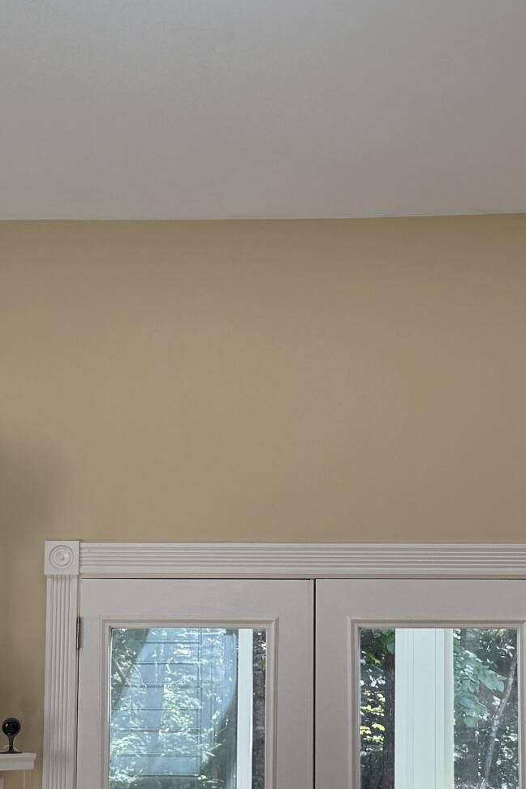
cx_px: 256
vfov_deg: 26.2
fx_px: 1689
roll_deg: -0.9
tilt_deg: +4.6
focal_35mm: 77
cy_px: 495
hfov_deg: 17.7
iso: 100
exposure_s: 1/240
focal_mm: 6.76
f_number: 1.78
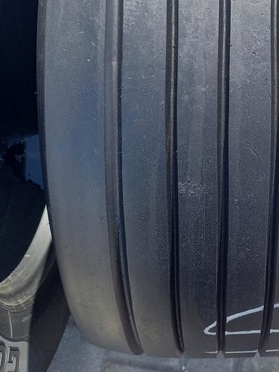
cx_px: 247
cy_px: 33
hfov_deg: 29.7
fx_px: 505
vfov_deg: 37.6
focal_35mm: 47
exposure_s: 1/317
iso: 50
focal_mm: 4.65
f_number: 1.8
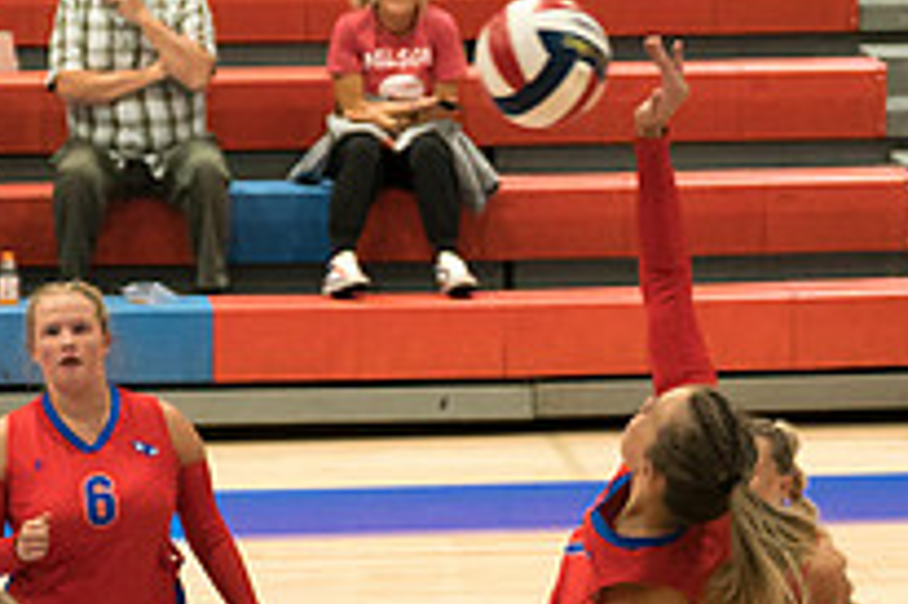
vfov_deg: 4.6
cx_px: 611
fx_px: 7535
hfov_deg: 6.9
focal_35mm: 299
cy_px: 773
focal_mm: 70
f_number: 2.8
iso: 3200
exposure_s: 1/1000
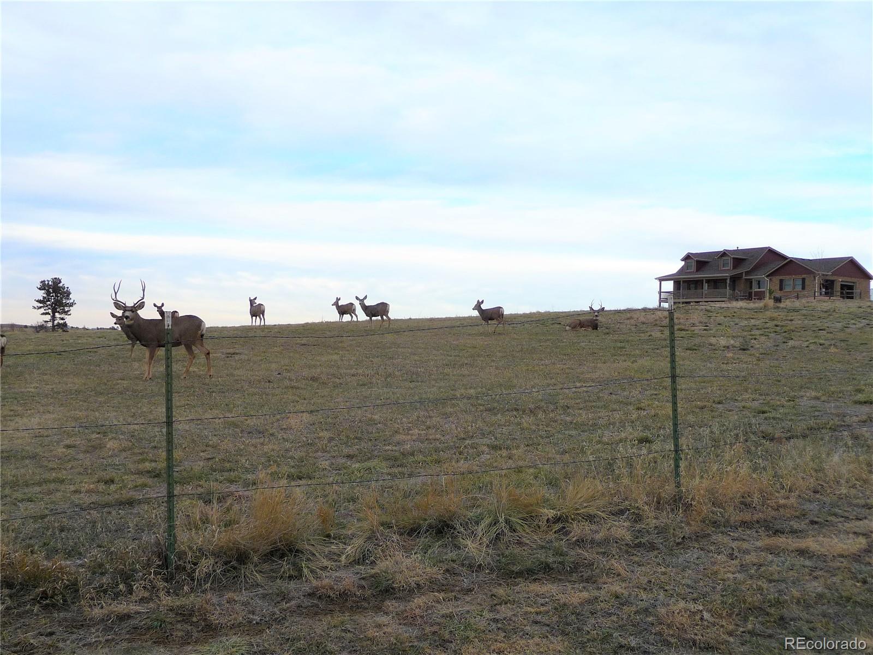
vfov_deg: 36.0
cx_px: 436
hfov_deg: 46.8
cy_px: 328
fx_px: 1009
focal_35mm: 40
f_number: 3.9
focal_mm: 6.7
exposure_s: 1/200
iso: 100
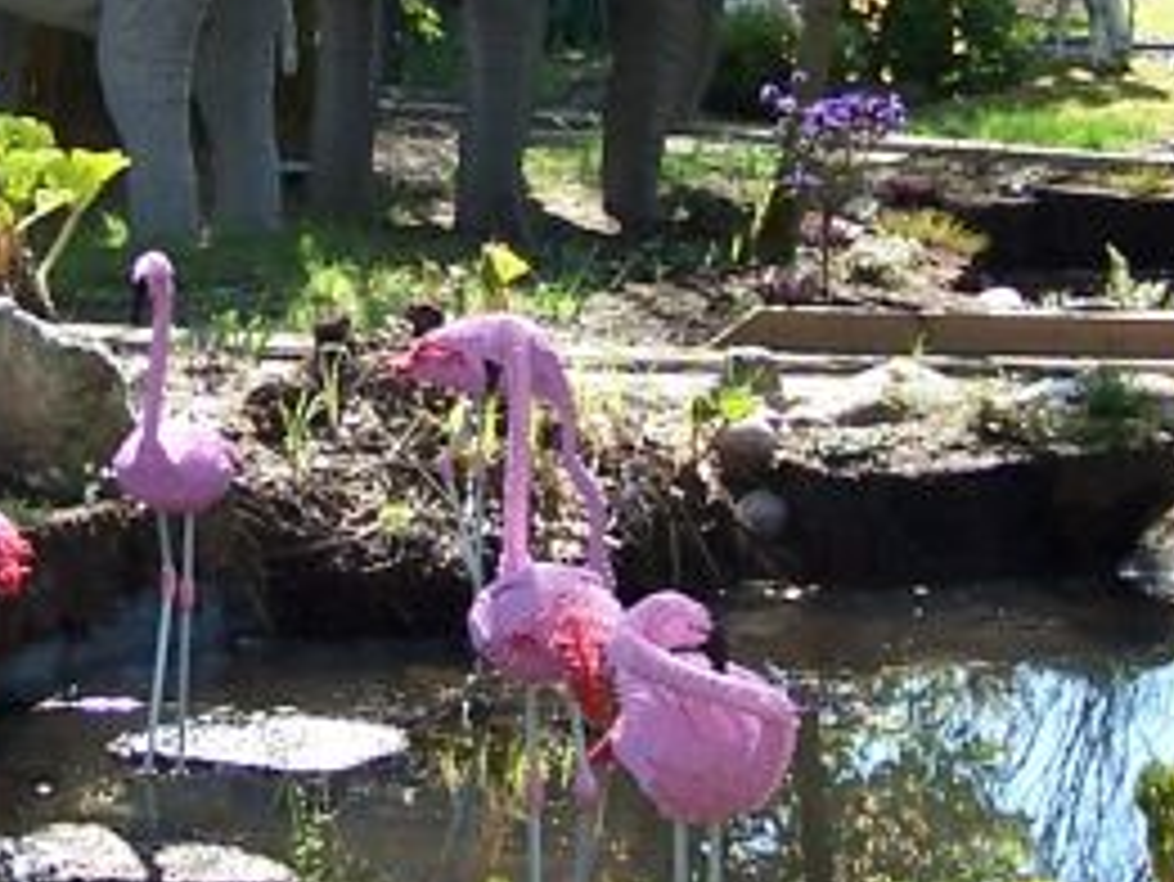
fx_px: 5056
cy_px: 284
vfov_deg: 10.0
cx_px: 369
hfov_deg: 13.2
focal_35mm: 149
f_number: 2.8
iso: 80
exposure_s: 1/350
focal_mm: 6.3
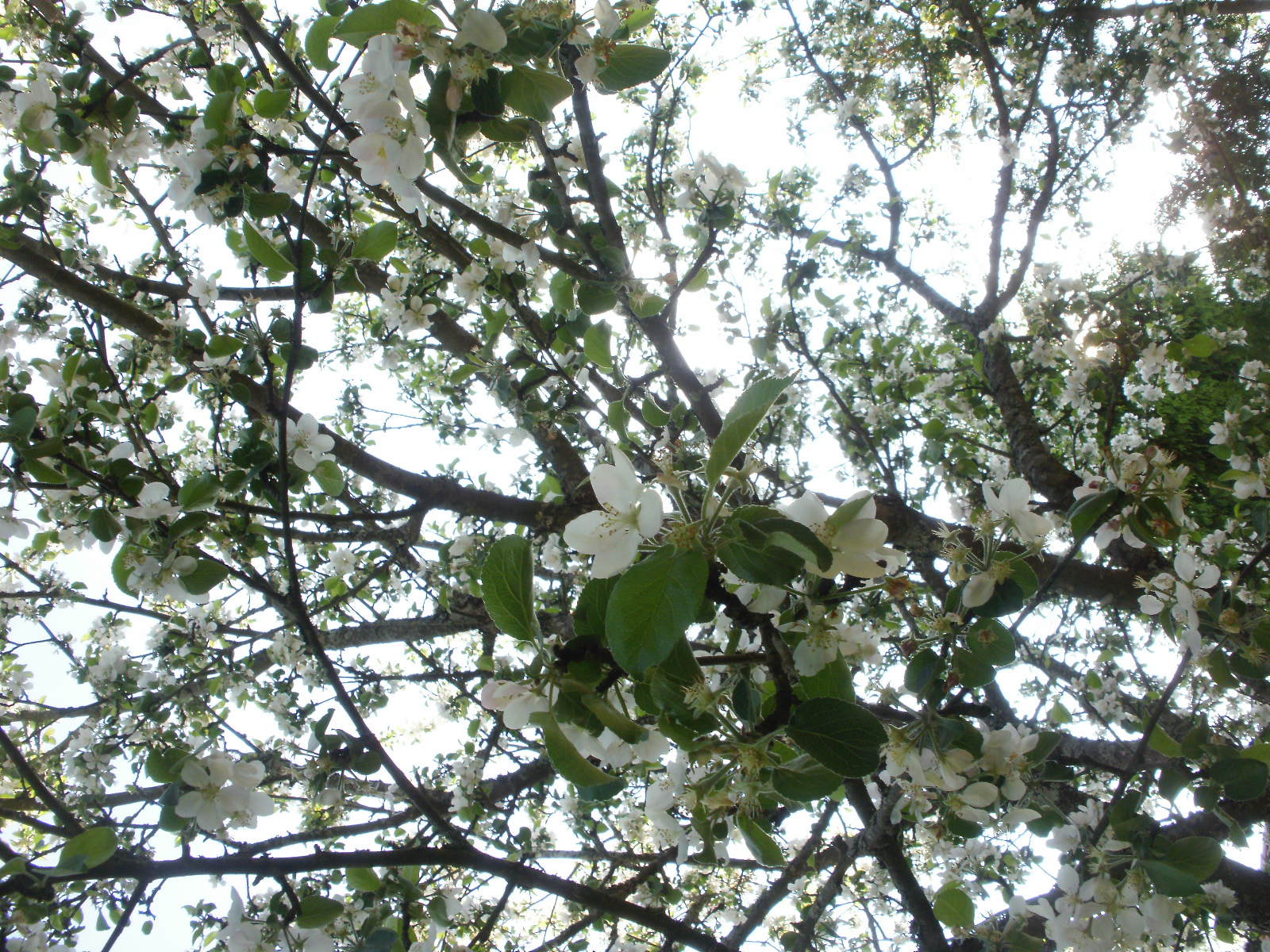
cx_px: 635
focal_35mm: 36
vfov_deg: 39.7
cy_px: 476
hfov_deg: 51.4
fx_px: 1321
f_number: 5.6
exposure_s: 1/80
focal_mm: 6.3
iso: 100
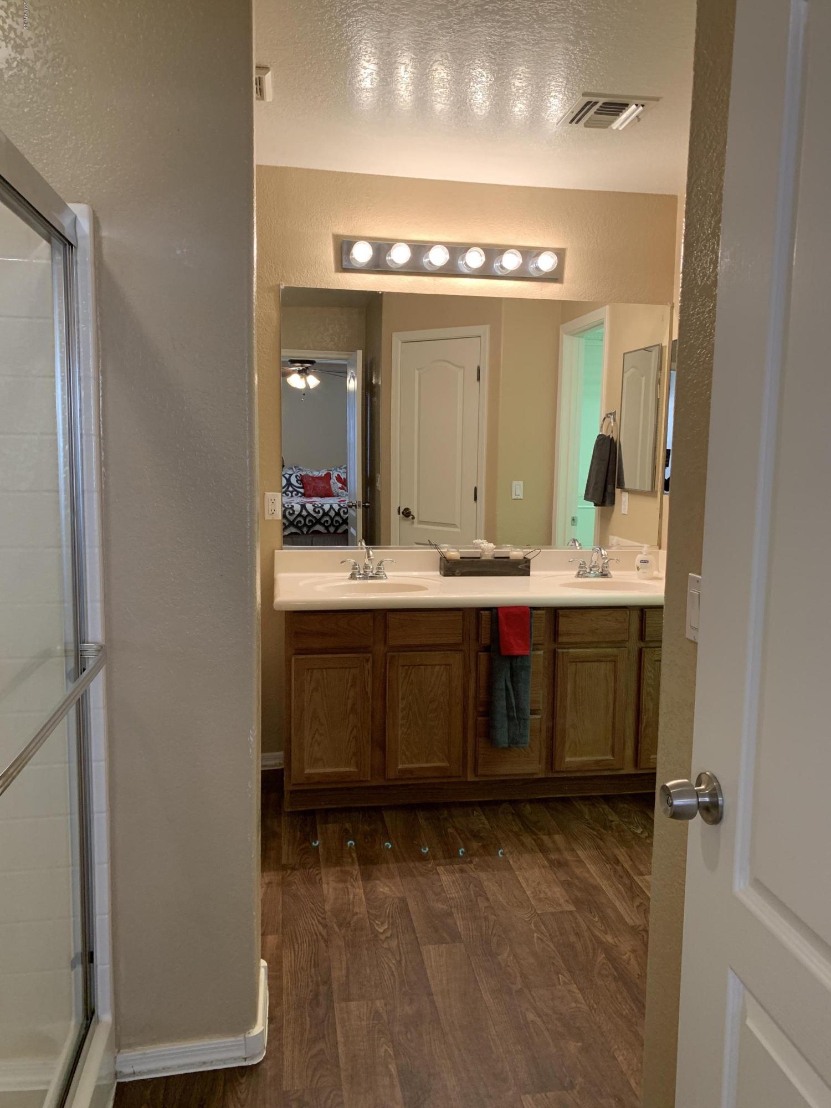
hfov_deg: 53.1
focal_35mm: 26
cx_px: 416
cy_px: 554
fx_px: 832
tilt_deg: -6.1
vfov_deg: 67.3
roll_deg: -1.5
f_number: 1.8
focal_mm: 4.25
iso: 125
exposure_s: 1/60
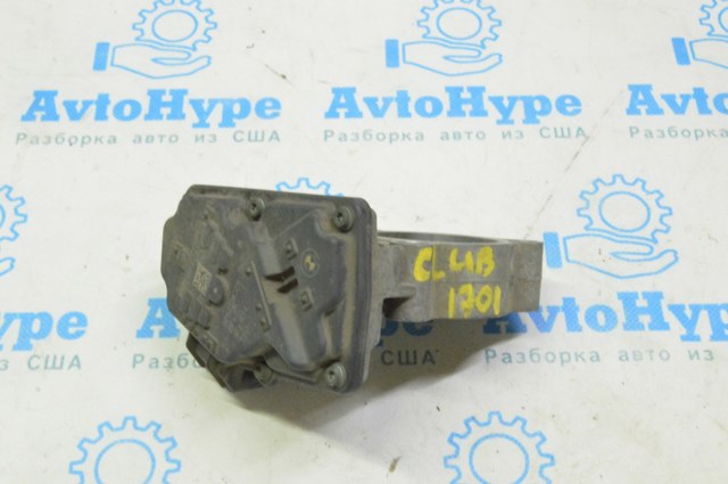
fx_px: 1151
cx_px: 364
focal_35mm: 57
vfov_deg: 23.7
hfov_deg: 35.1
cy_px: 242
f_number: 20
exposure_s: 1/20
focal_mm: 38
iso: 6400
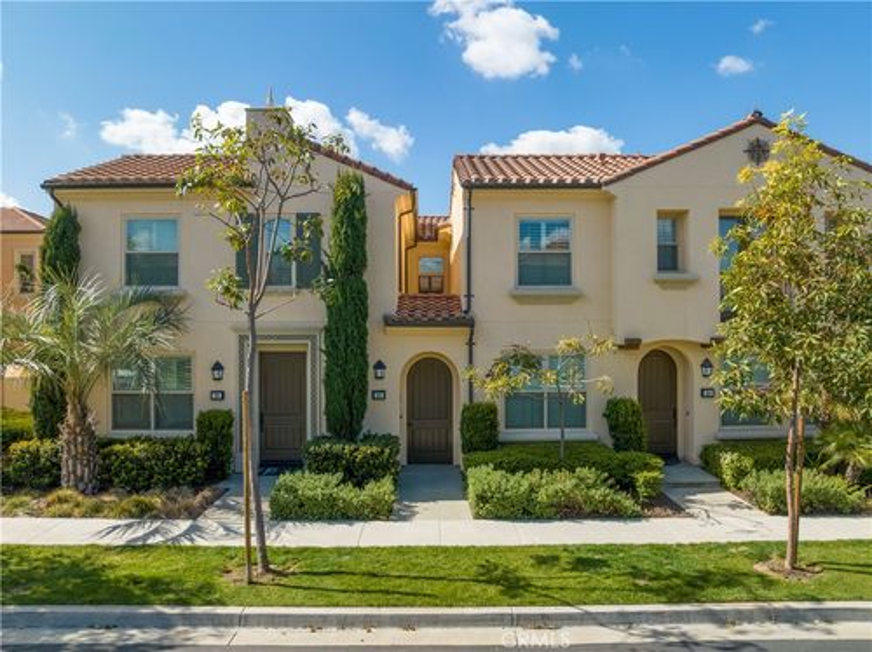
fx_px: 604
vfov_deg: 56.7
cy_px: 326
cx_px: 436
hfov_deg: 71.6
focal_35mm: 24
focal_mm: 12.29
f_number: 2.8
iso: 140
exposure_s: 1/1600
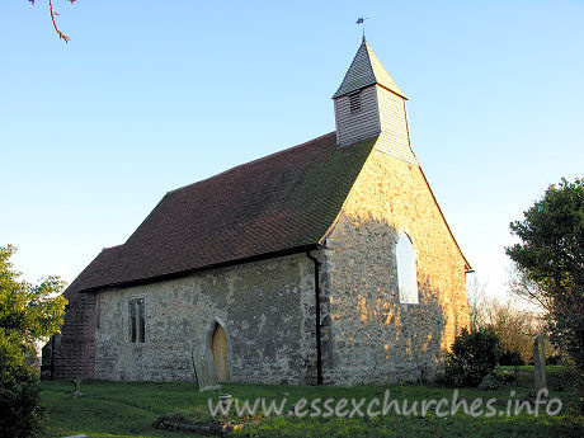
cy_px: 219
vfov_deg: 40.7
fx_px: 590
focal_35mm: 35
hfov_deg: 52.6
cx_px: 292
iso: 50
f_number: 4
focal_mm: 8.9
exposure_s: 1/75.6
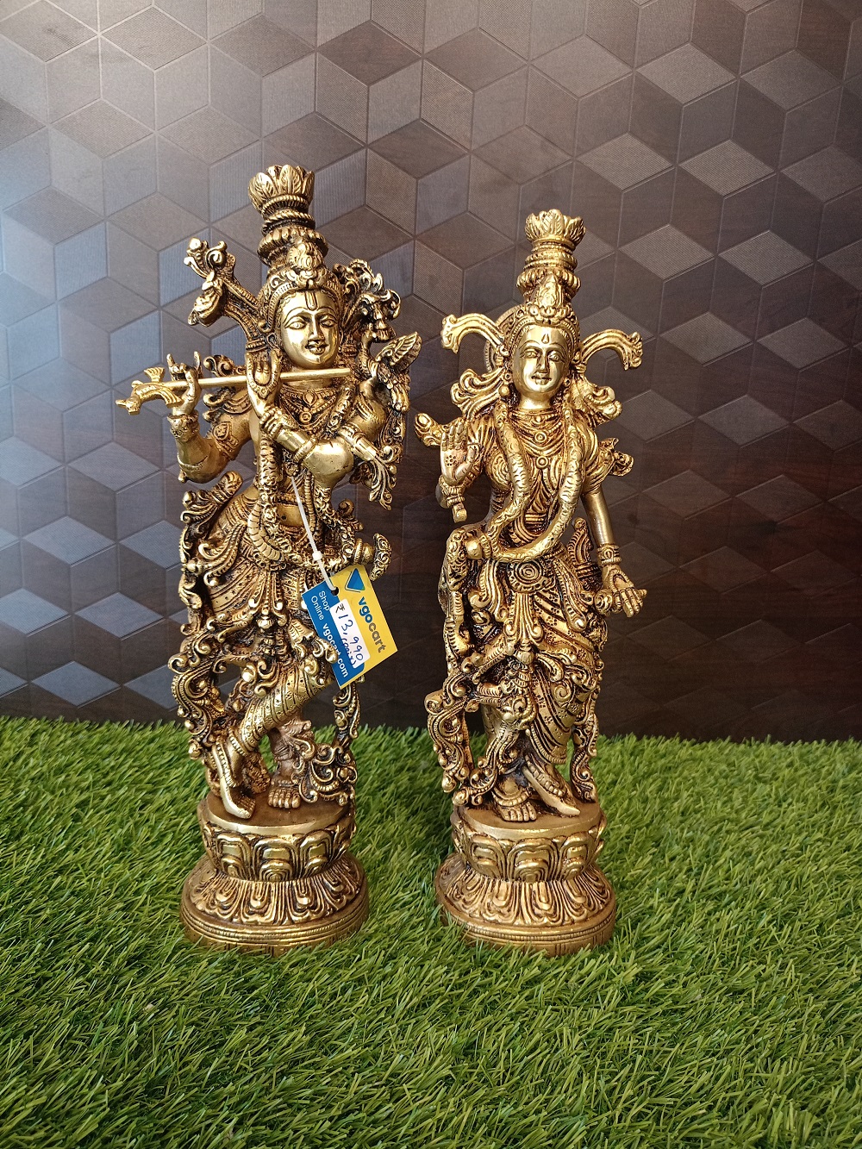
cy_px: 574
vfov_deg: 63.4
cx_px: 431
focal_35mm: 28
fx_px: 930
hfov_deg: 49.8
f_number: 1.79
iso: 1393
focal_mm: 4.7
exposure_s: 1/50
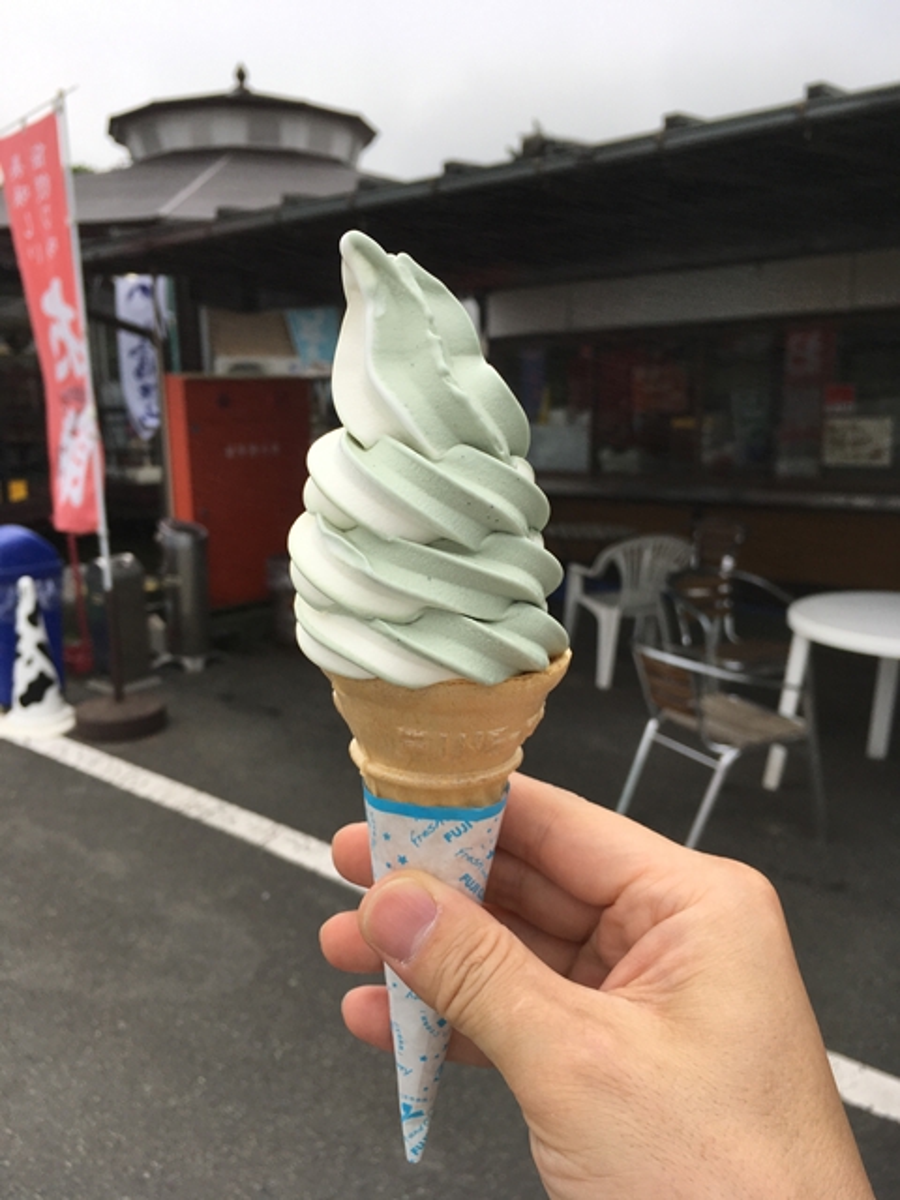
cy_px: 600
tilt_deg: -10.9
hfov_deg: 48.2
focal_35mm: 29
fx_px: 1005
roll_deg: +1.8
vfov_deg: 61.7
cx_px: 450
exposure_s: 1/469
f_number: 2.2
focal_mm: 4.15
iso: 25
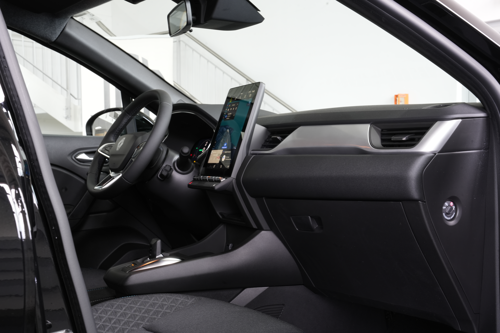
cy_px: 166
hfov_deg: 39.6
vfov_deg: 27.0
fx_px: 694
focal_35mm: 50
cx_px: 250
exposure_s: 1/1.6
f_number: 16
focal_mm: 50
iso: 400
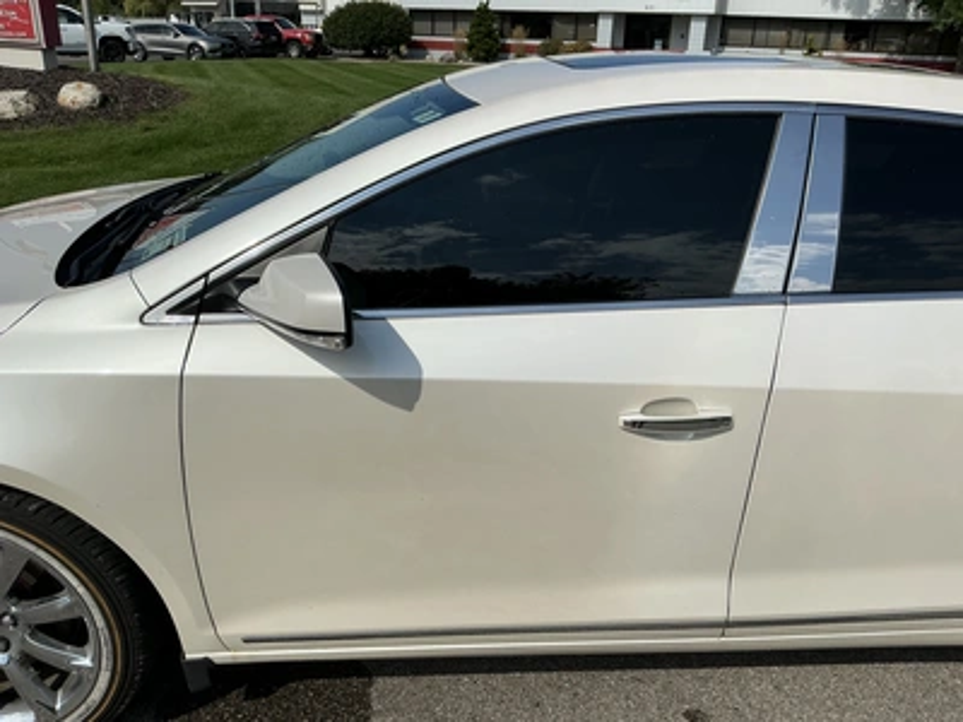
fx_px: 779
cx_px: 482
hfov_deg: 63.4
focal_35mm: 28
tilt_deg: -23.1
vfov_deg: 49.7
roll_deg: -2.2
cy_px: 361
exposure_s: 1/5263
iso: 25
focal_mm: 3
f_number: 1.8
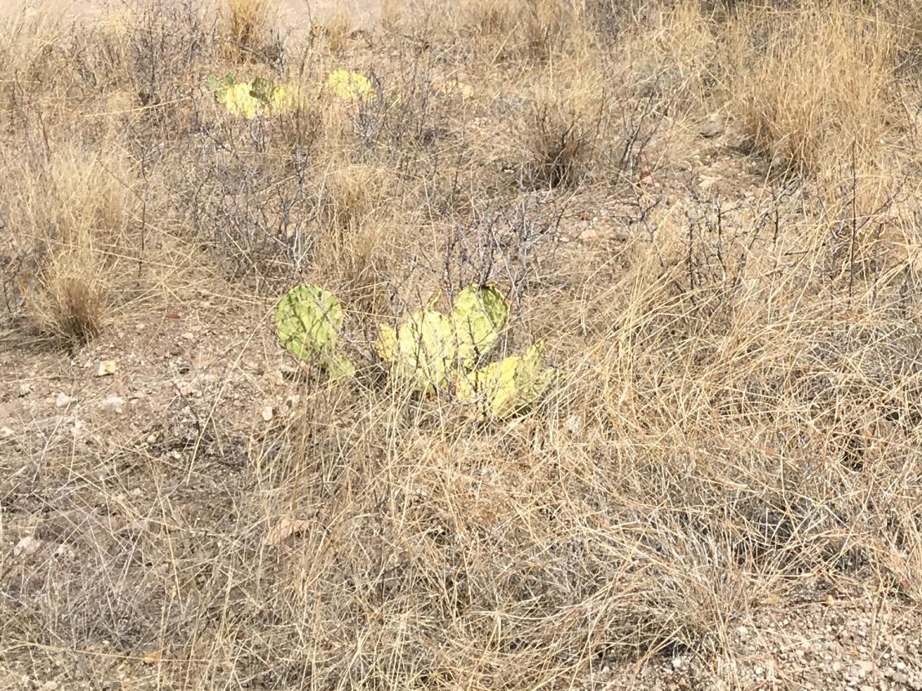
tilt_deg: -9.4
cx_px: 733
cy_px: -150
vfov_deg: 18.1
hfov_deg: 24.9
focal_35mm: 77
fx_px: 2050
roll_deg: -4.4
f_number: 2.2
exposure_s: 1/2564
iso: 25
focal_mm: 4.15
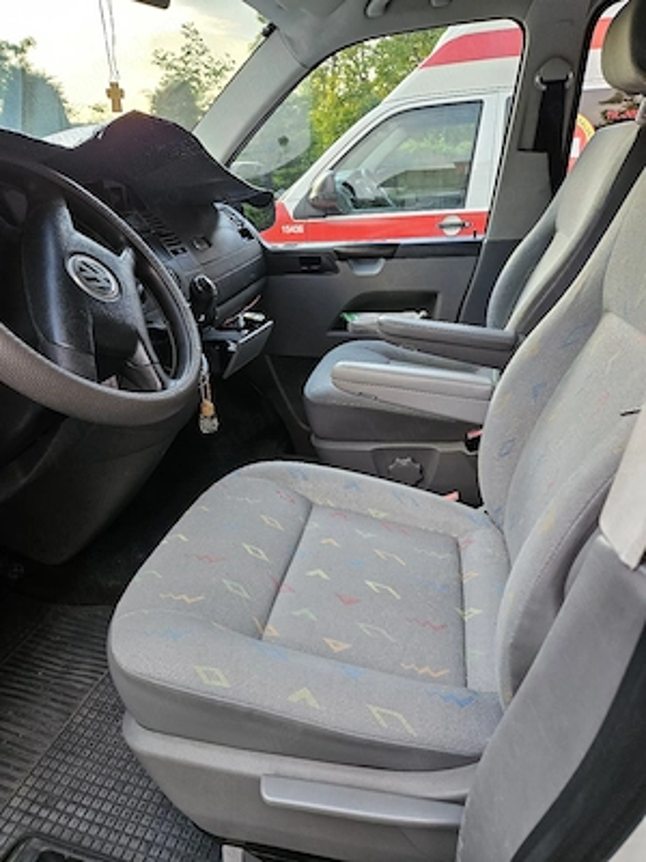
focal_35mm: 23
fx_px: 572
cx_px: 323
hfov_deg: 58.9
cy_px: 431
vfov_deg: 73.9
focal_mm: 5.4
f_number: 1.8
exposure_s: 1/101
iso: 160
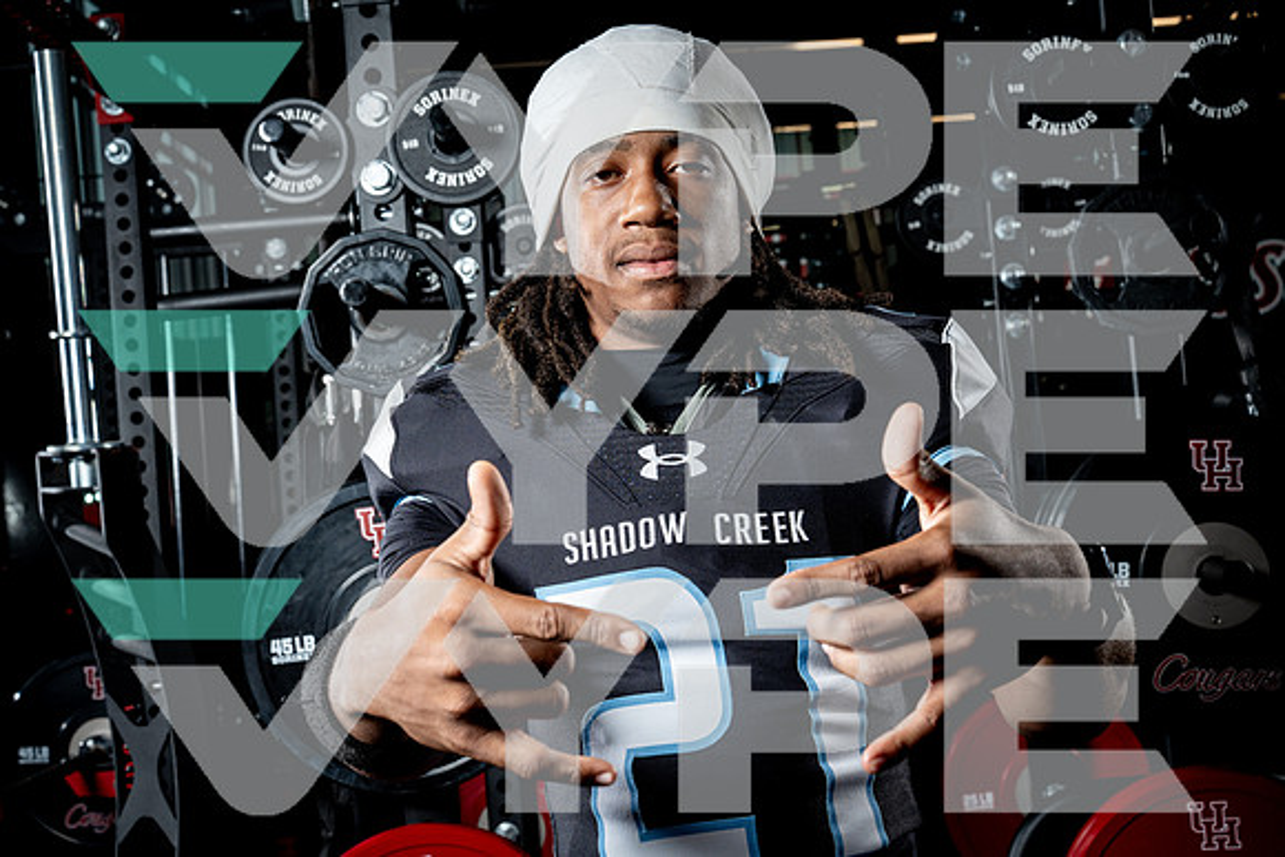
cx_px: 642
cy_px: 428
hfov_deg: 38.9
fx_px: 1821
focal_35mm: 51
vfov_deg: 26.5
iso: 640
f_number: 9
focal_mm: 51
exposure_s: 1/250
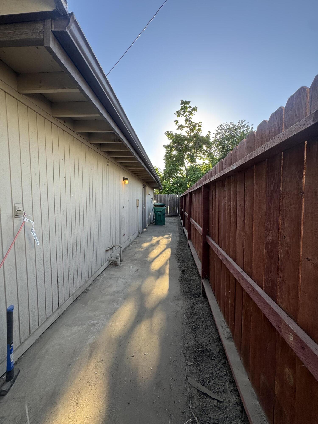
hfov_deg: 85.7
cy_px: 212
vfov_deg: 102.1
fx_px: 171
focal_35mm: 14
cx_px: 159
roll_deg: -0.4
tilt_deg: -5.6
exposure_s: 1/249
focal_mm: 2.22
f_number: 2.2
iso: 40
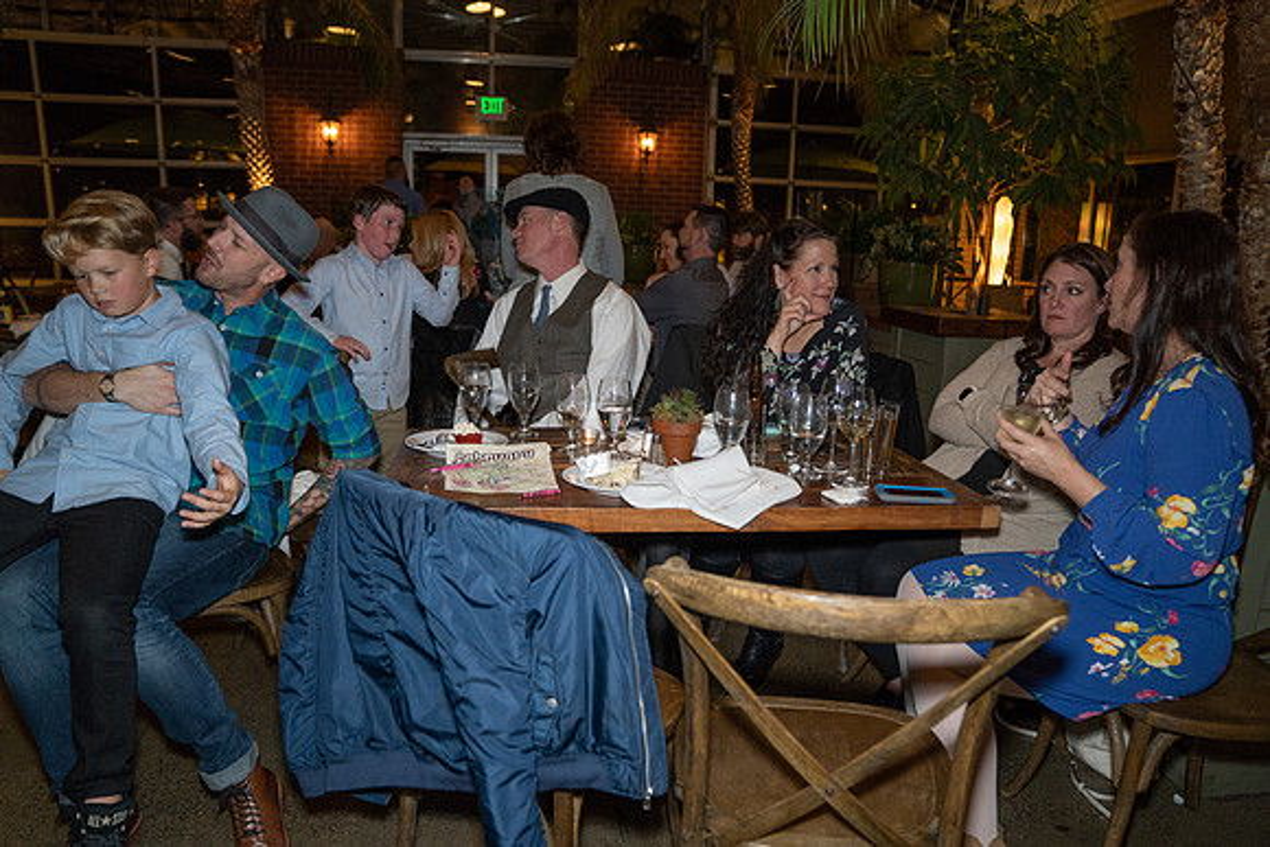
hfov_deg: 71.5
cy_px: 424
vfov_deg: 51.3
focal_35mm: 25
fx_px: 882
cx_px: 635
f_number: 2.8
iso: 2500
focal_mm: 25
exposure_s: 1/250
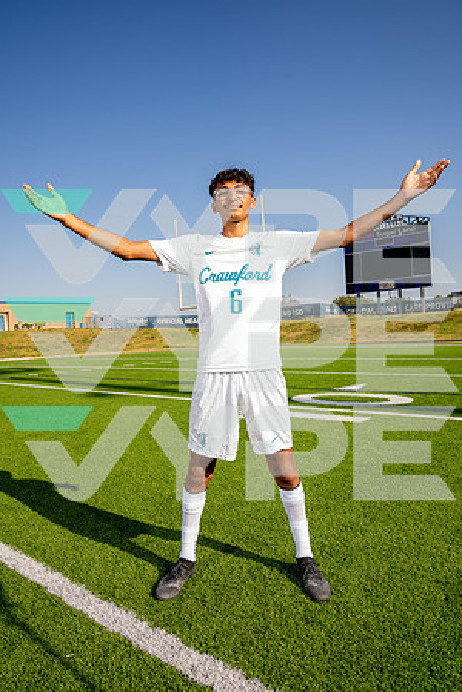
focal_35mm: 25
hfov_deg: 51.3
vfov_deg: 71.5
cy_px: 346
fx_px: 481
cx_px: 231
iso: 50
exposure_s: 1/125
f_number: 7.1
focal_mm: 25
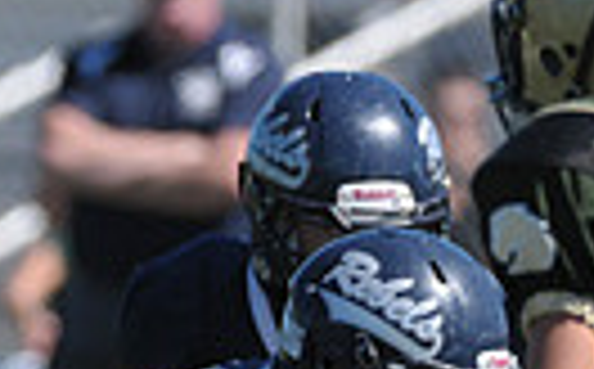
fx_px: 31465
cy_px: 655
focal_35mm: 1947
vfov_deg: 0.7
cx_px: -243
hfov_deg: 1.1
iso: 640
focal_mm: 290
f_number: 4
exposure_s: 1/4000
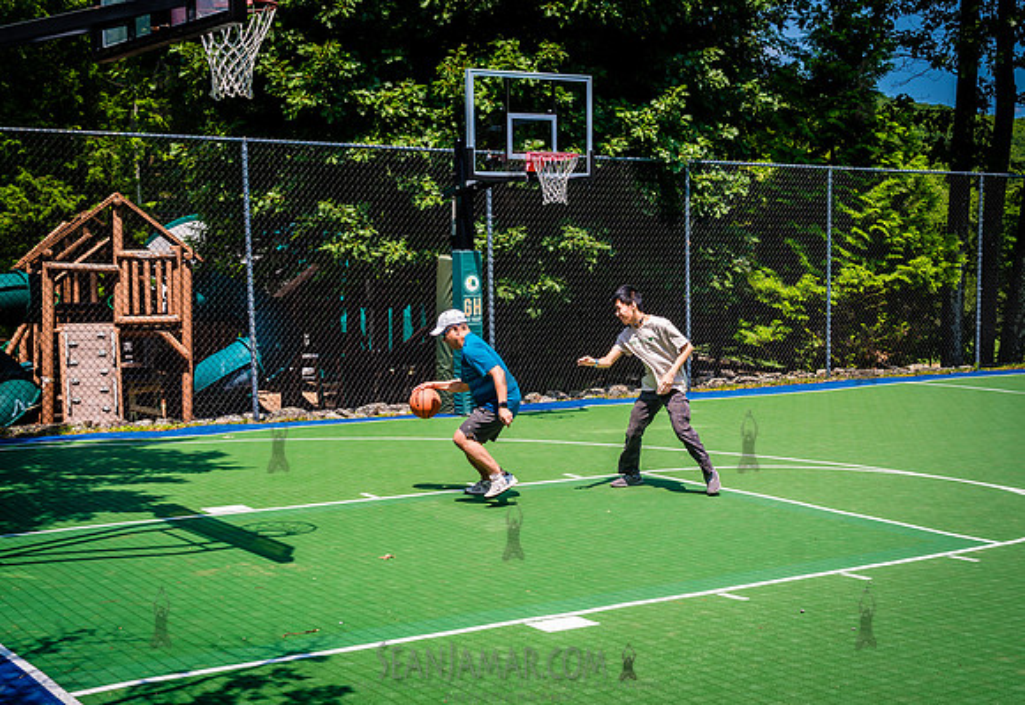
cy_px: 396
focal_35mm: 52
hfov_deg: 37.8
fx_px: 1494
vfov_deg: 26.5
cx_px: 595
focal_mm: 45
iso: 100
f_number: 4.5
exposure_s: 1/500
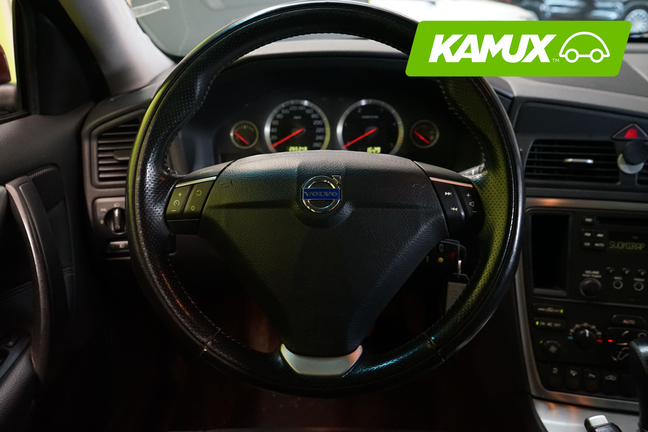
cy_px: 216
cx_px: 324
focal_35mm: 29
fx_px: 522
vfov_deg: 45.0
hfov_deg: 63.7
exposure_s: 1/30
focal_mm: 29
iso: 5000
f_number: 6.3
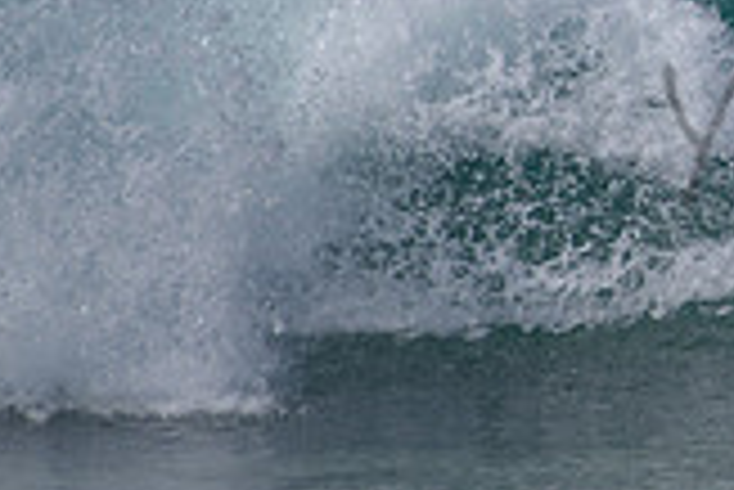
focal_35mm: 1779
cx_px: 1126
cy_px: 97
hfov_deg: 1.2
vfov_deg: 0.8
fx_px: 36303
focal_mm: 500
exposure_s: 1/2000
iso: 125
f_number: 5.6
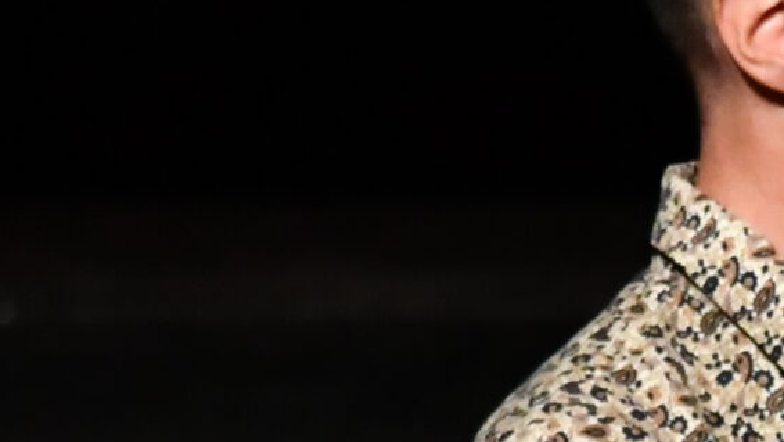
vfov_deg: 0.9
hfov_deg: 1.6
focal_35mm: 1326
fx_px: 27579
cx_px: 1111
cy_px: 389
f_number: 5.6
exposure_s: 1/250
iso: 4500
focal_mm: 140
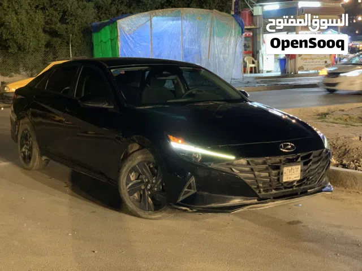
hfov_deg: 36.8
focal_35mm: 52
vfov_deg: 28.0
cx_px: 181
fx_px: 544
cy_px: 136
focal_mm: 6
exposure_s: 1/25
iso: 640
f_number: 2.4
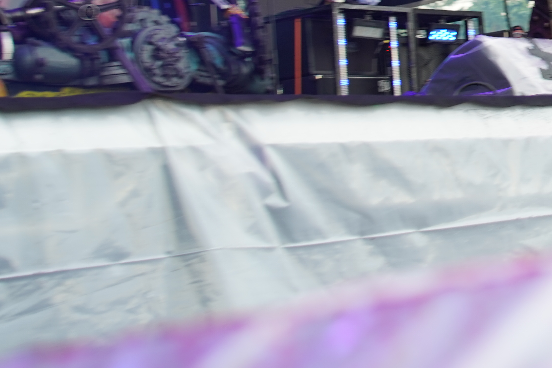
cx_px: 637
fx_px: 1518
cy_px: -86
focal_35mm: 99
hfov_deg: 19.6
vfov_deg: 13.4
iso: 250
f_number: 4
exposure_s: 1/125
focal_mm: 37
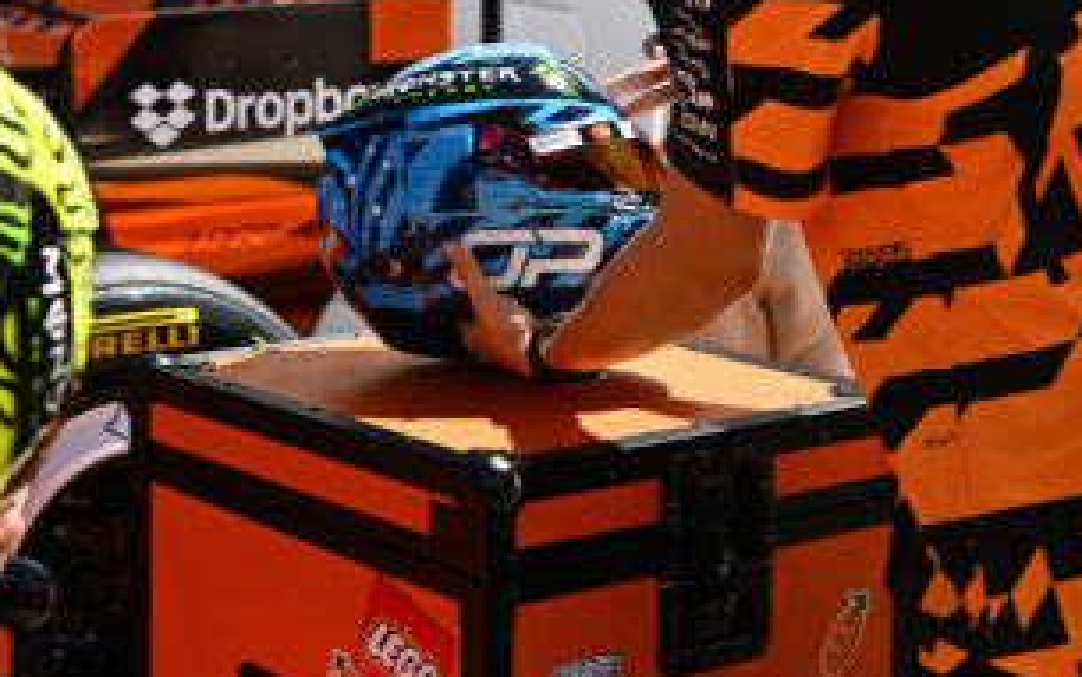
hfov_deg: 22.5
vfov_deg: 14.2
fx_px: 2655
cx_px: 138
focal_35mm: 90
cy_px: -85
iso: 200
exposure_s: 1/3200
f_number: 2.8
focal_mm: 31
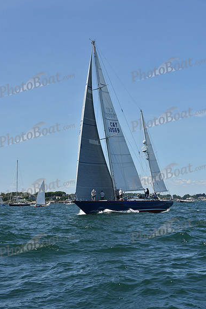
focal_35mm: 71
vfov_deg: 28.5
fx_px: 610
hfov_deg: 19.2
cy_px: 154
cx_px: 103
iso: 250
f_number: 9
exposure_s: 1/1000
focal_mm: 70
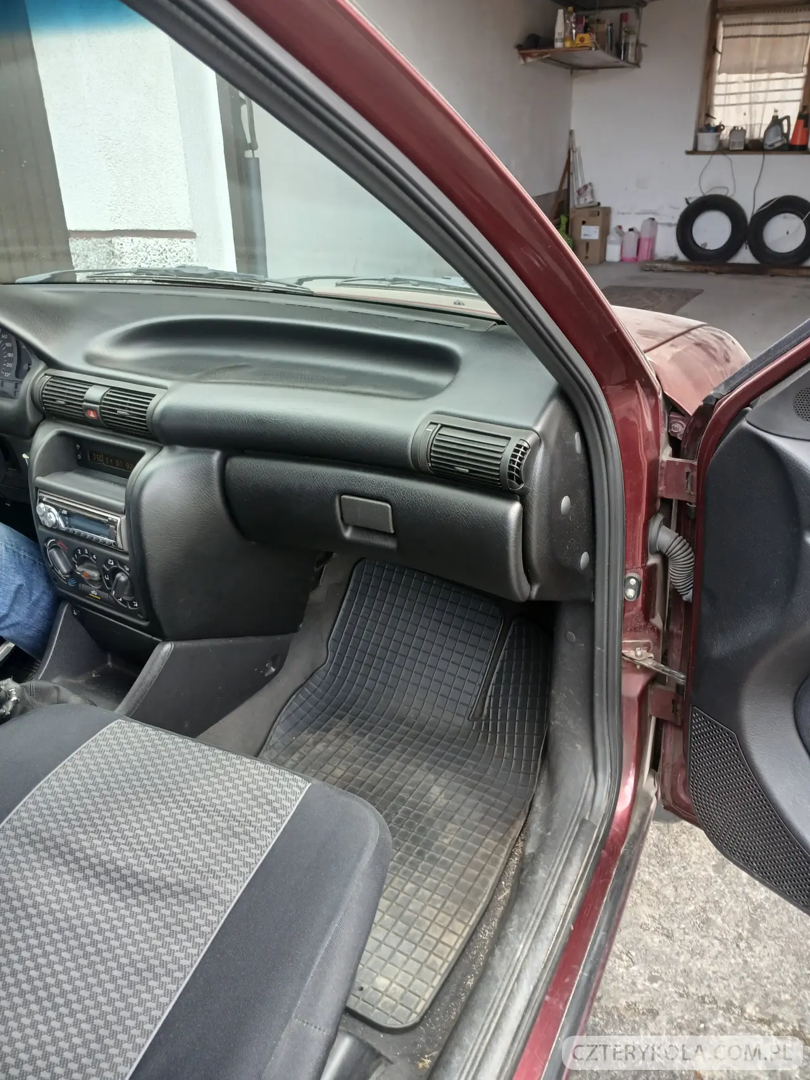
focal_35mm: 26
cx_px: 405
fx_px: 811
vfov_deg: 67.3
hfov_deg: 53.1
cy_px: 540
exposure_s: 1/60
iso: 40
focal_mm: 3.98
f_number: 1.8
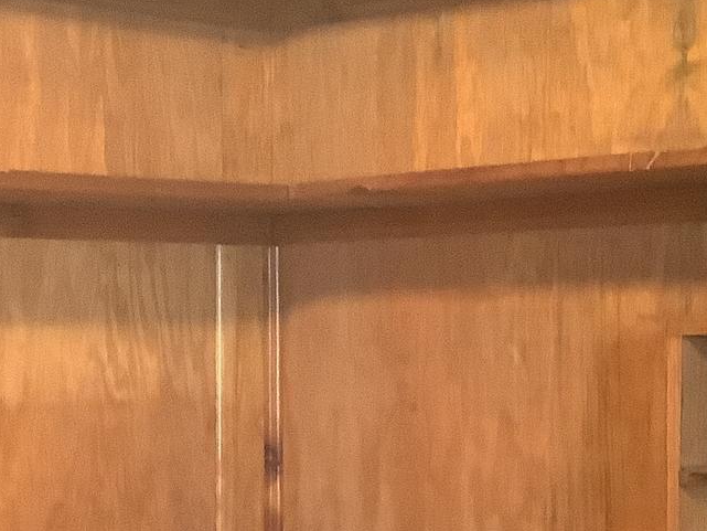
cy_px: 560
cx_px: 240
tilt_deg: -6.6
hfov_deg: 19.8
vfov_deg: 14.6
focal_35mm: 99
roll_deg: +0.3
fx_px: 2022
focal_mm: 3.3
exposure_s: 1/40
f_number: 2.4
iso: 400
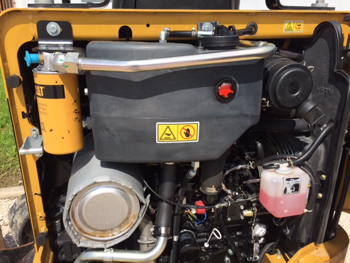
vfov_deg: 48.2
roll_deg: -0.6
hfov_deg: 61.7
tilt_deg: -18.5
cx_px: 175
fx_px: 293
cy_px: 132
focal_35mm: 29
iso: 32
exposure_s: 1/1980
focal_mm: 4.15
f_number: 2.2
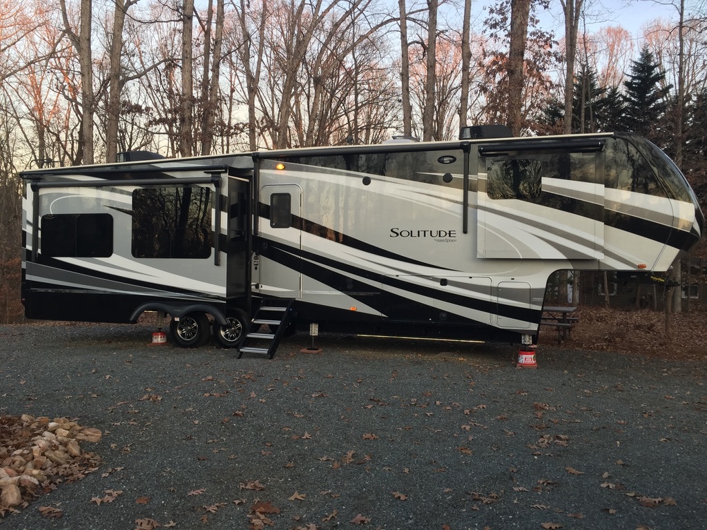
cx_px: 354
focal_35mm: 29
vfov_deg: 48.2
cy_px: 265
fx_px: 592
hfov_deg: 61.7
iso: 40
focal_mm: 4.15
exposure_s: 1/60
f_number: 2.2
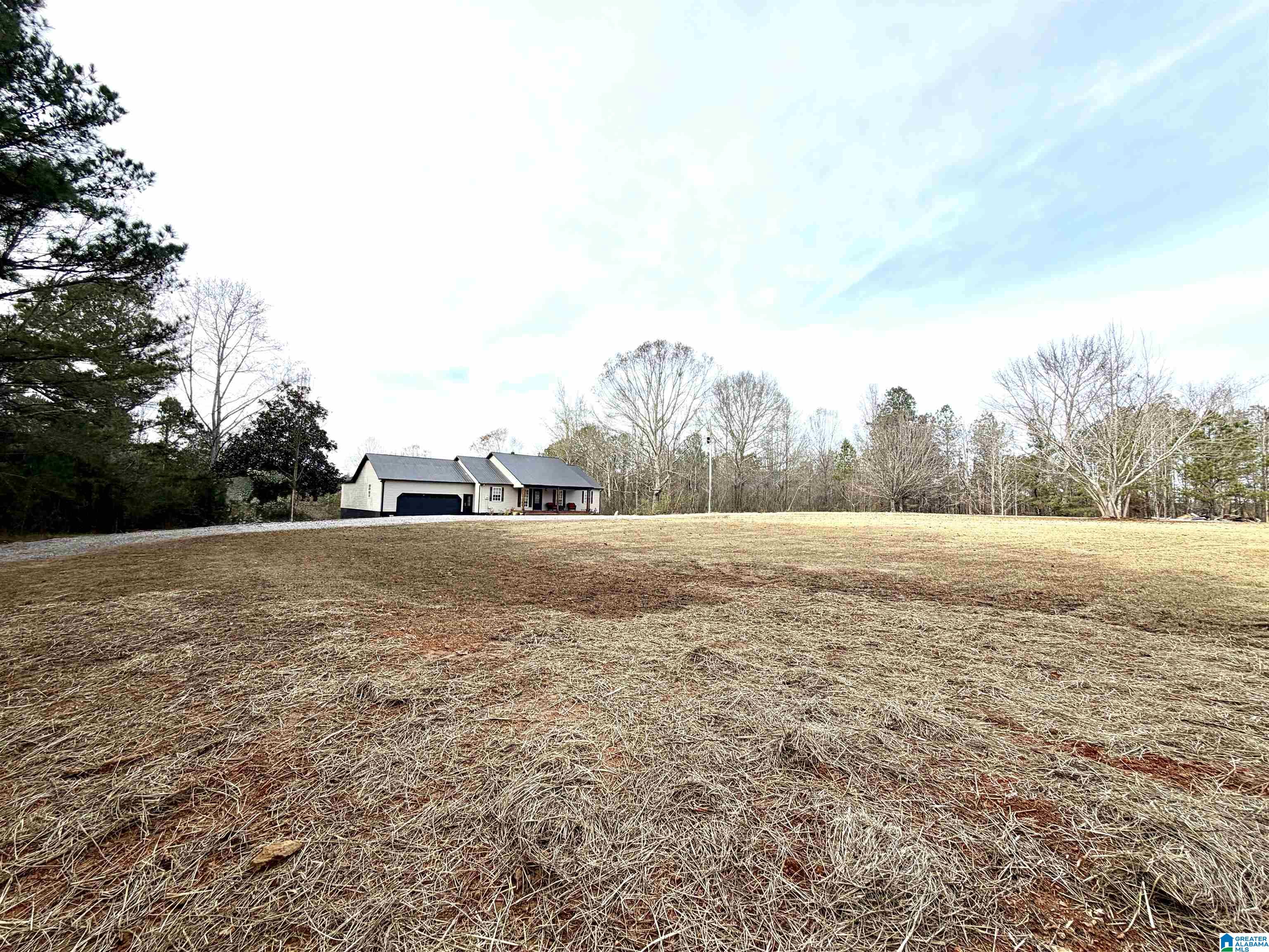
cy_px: 476
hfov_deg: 102.1
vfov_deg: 85.7
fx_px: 513
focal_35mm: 14
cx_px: 634
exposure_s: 1/809
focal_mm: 2.22
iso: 20
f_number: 2.2
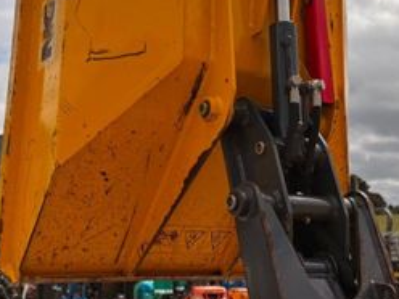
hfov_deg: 33.2
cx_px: 179
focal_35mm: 58
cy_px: 79
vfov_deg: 25.0
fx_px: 669
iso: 125
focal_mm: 6.76
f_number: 1.78
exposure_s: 1/9091
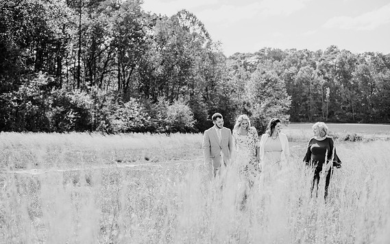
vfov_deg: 24.8
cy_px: 128
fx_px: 552
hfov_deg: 38.9
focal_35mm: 52
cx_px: 193
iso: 100
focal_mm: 50
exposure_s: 1/1000
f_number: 2.8
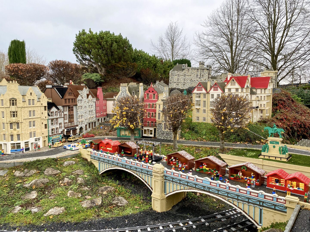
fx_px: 233
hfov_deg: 67.3
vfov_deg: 53.1
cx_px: 155
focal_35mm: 26
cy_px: 116
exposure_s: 1/120
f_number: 1.8
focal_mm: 4.25
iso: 64
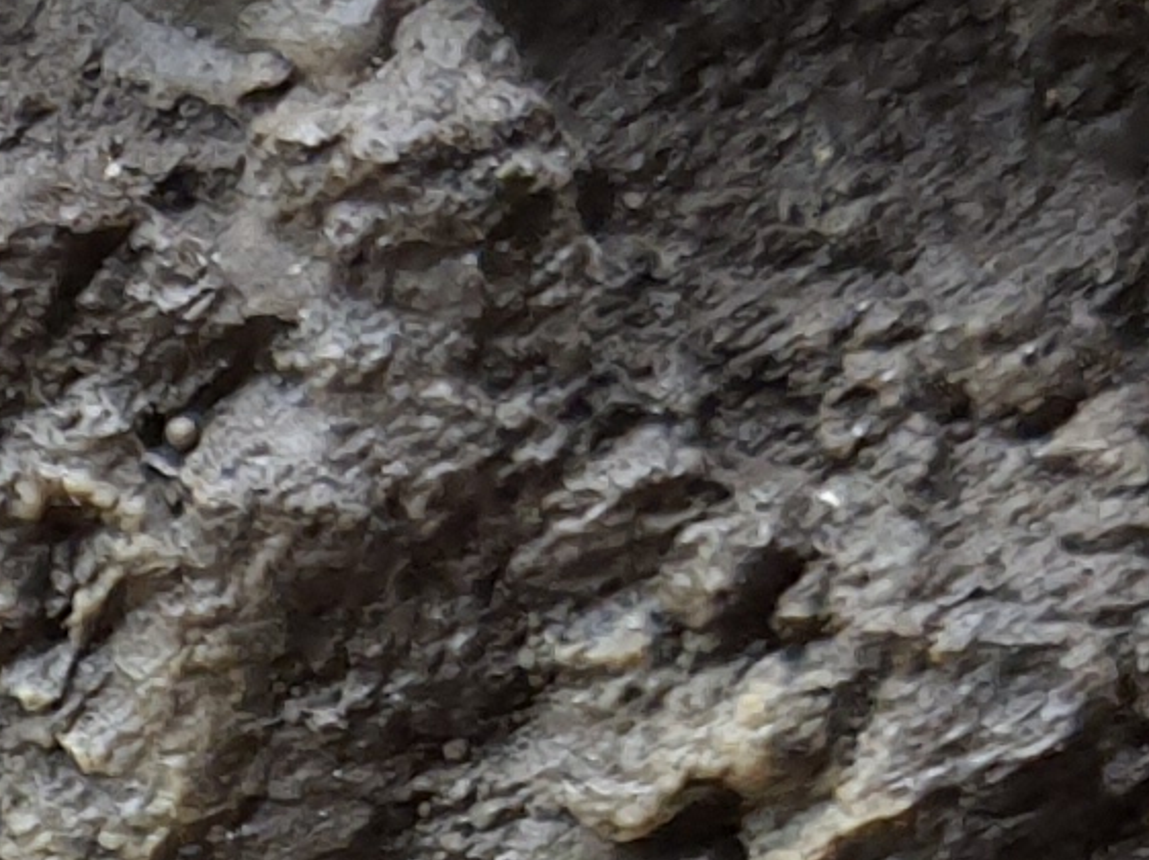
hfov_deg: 9.6
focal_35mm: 187
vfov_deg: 7.5
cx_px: -1440
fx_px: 6203
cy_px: 1906
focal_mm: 4.32
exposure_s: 1/100
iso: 50
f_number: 1.7
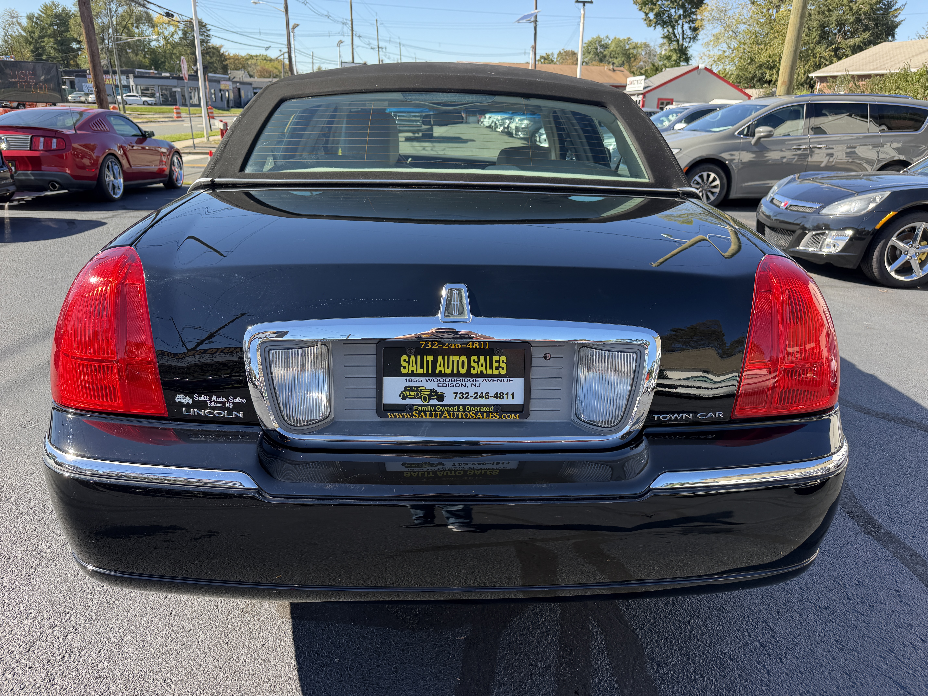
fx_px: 643
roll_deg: -1.6
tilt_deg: -19.5
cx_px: 464
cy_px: 348
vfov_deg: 56.8
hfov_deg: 71.6
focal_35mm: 24
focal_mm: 6.76
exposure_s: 1/822
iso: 80
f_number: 1.78
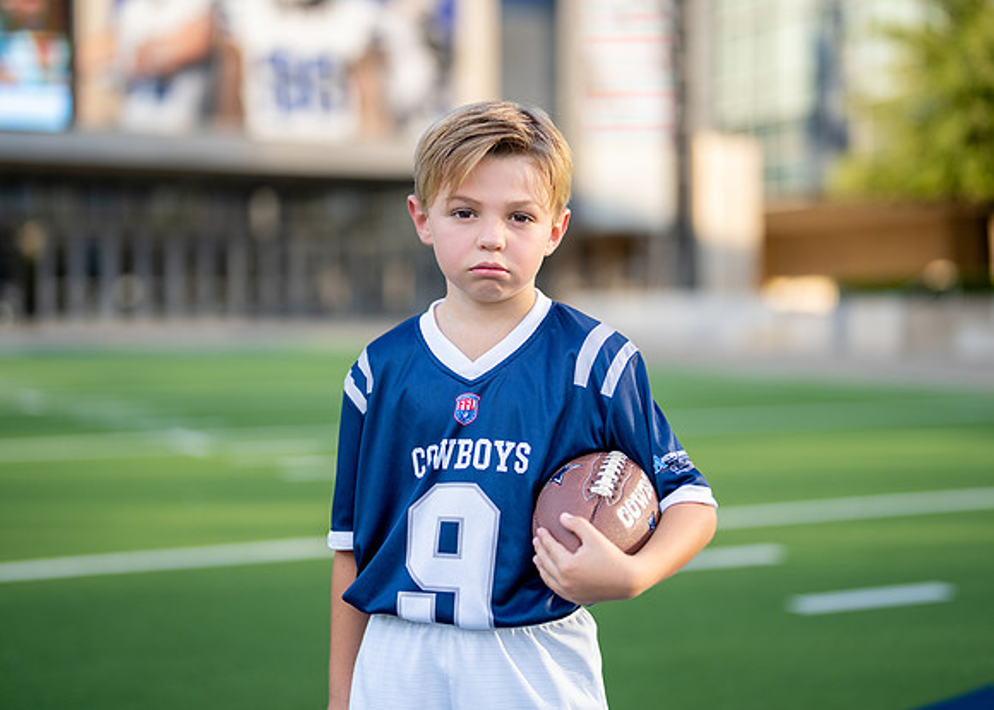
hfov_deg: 32.3
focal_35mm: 61
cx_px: 506
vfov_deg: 23.3
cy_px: 303
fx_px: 1716
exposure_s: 1/2000
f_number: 1.2
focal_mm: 50
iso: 100
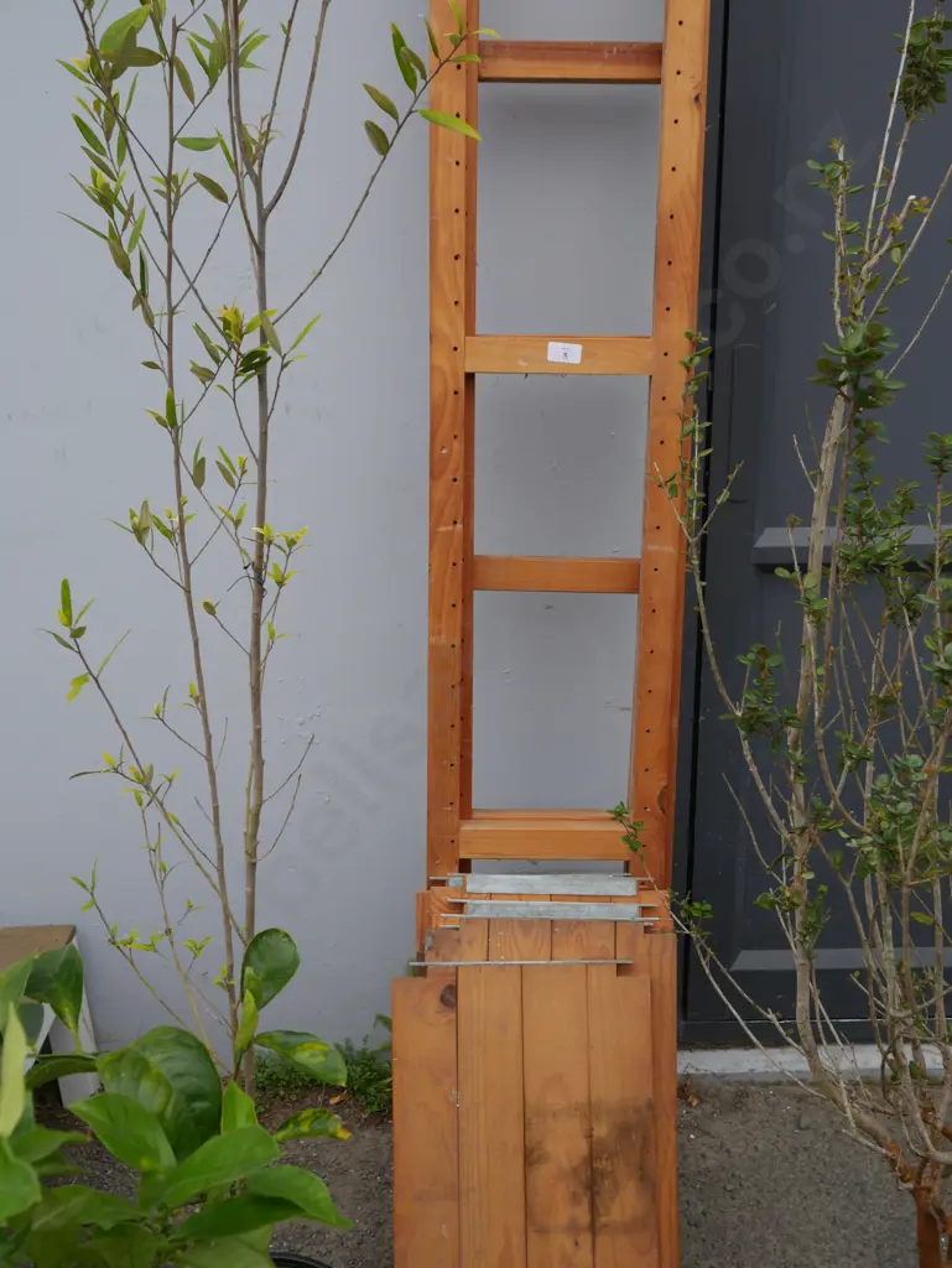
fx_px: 1246
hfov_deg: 41.8
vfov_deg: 53.9
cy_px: 634
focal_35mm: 34
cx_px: 476
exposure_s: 1/250
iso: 200
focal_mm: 17
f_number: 5.6
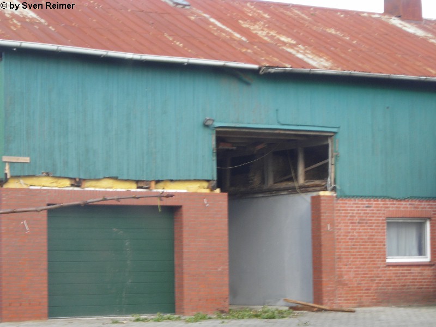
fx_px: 1461
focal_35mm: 116
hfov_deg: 17.0
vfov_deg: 12.8
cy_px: 164
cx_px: 218
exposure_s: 1/35.8
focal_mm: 19.2
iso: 50
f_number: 5.3
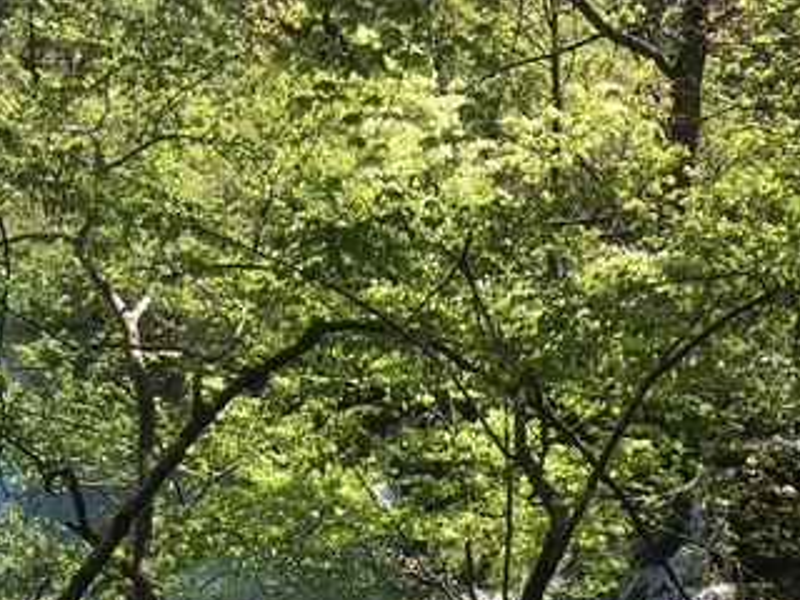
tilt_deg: -20.6
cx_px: 362
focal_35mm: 49
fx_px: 1132
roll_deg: -5.7
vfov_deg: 28.7
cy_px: 522
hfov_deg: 38.9
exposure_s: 1/736
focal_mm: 3.99
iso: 20
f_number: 1.8
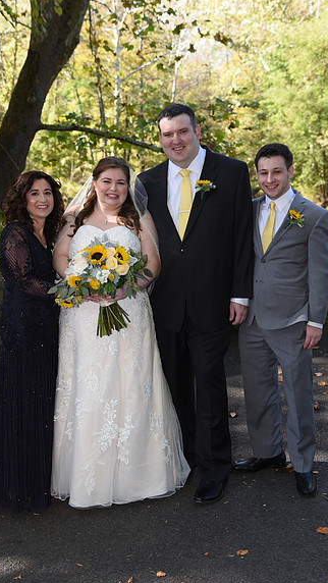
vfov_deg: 40.6
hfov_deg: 23.5
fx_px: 788
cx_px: 158
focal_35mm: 51
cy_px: 294
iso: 400
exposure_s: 1/200
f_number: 5
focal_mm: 48
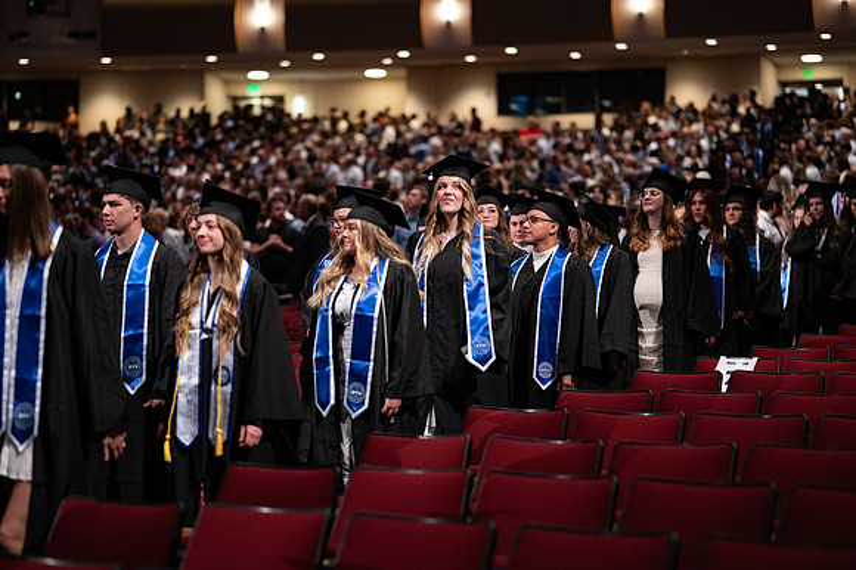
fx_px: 2020
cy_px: 285
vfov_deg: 16.1
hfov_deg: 23.9
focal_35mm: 85
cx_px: 428
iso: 1250
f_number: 1.8
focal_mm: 85
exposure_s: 1/200
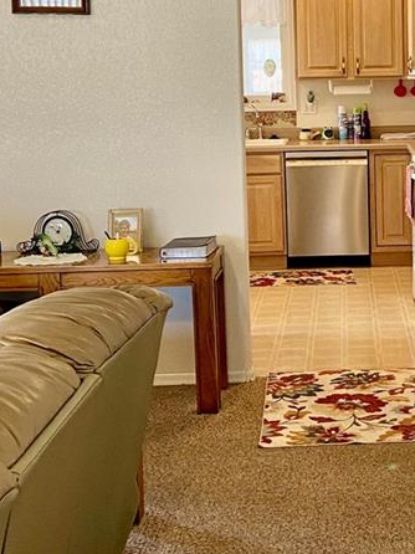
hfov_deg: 20.5
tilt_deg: -5.7
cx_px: 376
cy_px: 198
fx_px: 1120
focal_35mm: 70
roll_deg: +0.9
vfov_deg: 27.7
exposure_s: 1/60
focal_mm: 4.25
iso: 100
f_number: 1.8
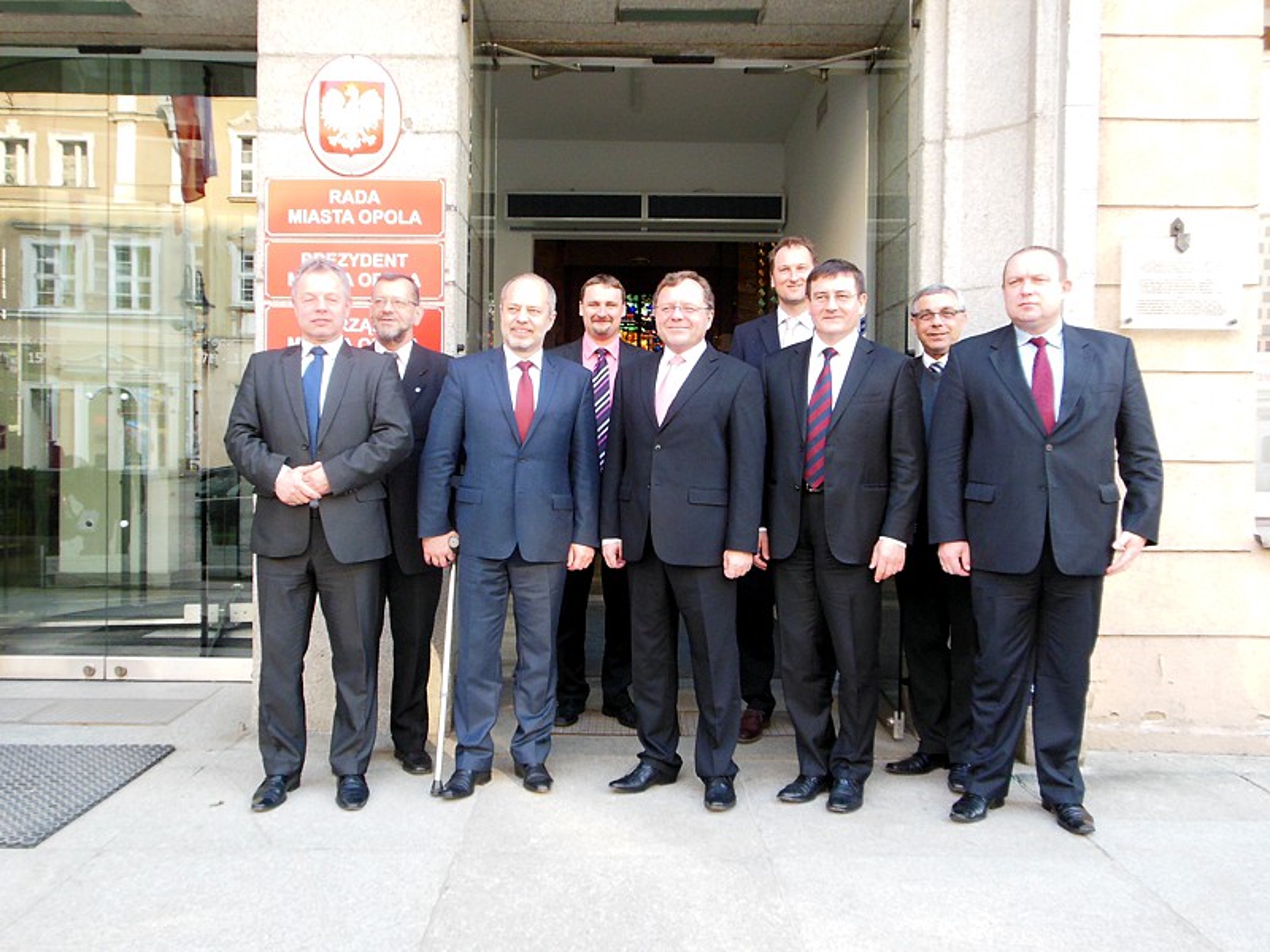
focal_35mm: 29
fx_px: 1064
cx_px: 635
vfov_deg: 48.2
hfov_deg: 61.7
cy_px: 476
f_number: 3.3
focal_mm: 5.2
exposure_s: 1/160
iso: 400
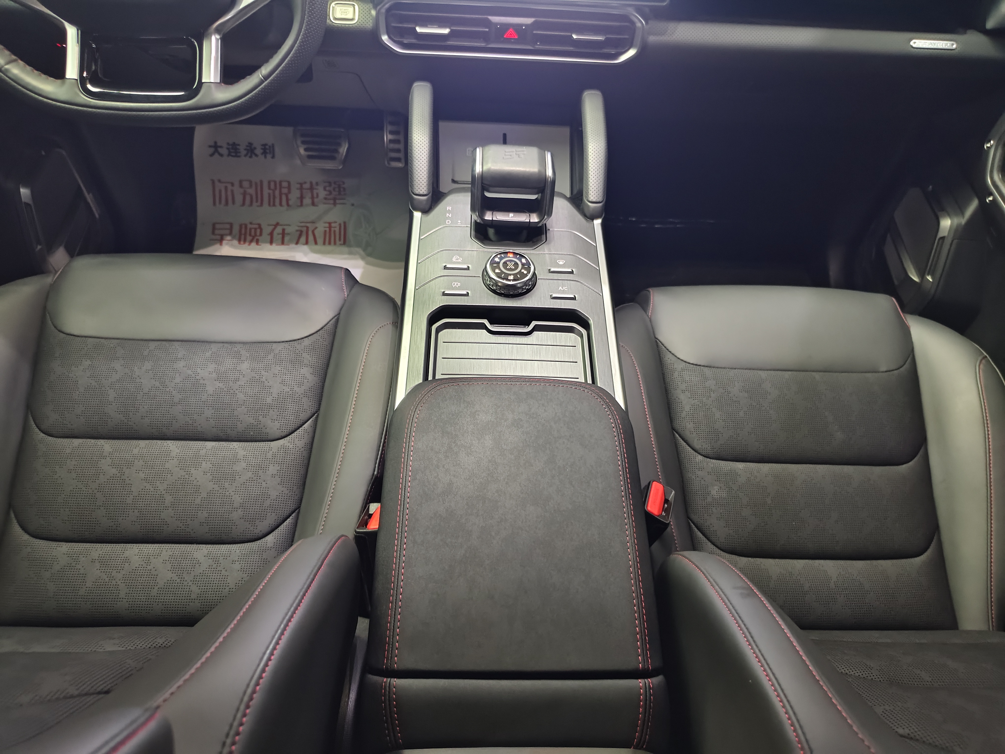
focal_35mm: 24
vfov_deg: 56.8
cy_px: 377
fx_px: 697
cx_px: 502
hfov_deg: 71.6
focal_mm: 5.56
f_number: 1.88
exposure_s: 1/25
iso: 2256
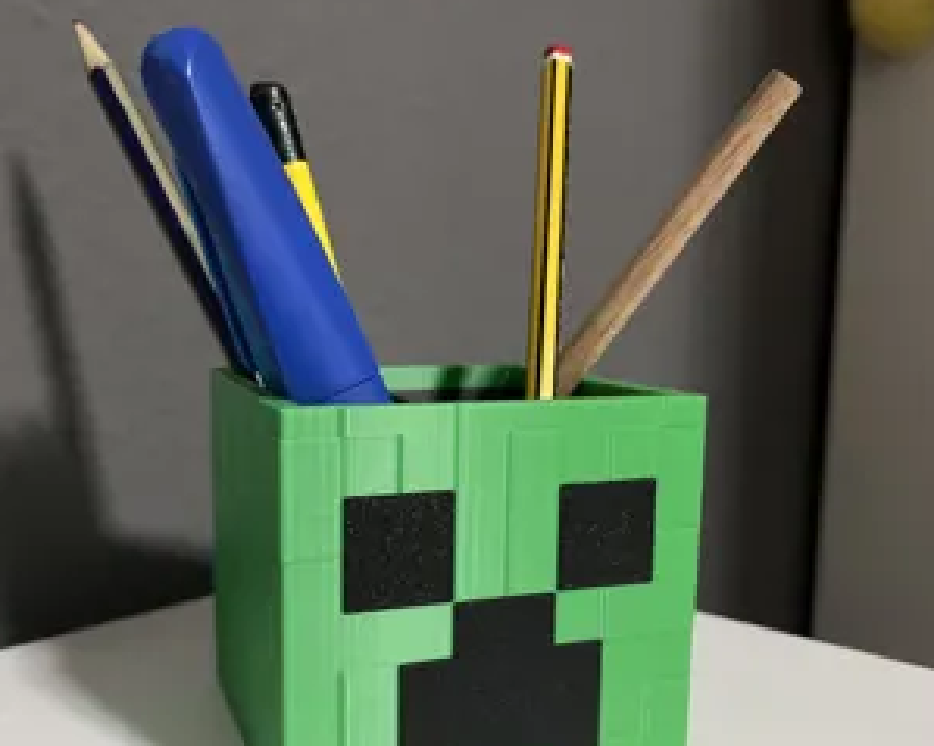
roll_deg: -0.8
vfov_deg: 43.2
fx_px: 940
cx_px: 447
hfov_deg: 52.8
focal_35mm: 34
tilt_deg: -9.3
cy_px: 440
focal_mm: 5.1
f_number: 1.6
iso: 640
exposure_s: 1/31
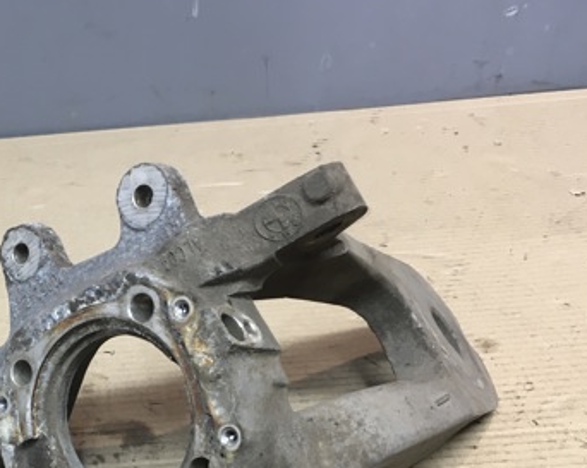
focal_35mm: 53
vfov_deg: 28.1
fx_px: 920
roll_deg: +3.2
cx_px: 88
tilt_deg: -34.7
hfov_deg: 33.9
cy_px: 364
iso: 80
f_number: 2.2
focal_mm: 4.15
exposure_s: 1/33
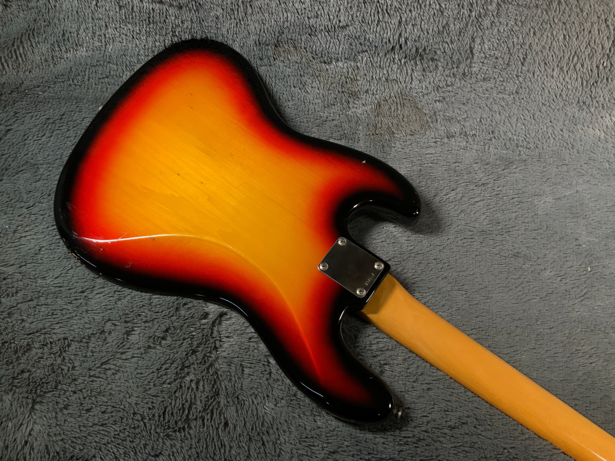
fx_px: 515
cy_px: 230
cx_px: 308
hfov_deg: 61.7
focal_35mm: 29
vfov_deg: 48.2
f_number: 1.8
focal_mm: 3
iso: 25
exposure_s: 1/156
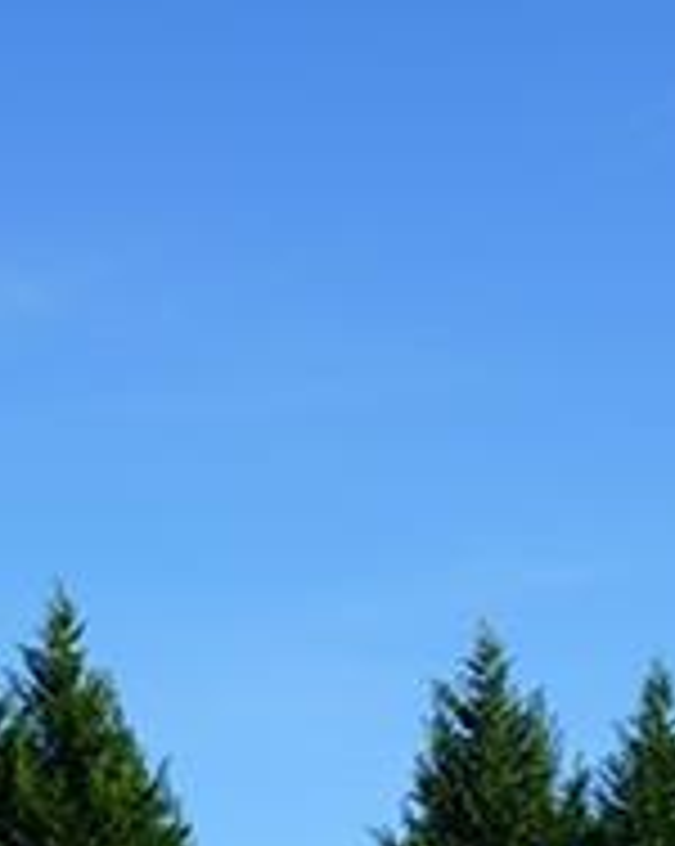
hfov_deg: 10.8
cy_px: 1242
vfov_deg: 12.8
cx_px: 522
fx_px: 3577
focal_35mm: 143
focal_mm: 28
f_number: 10
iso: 100
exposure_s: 1/160
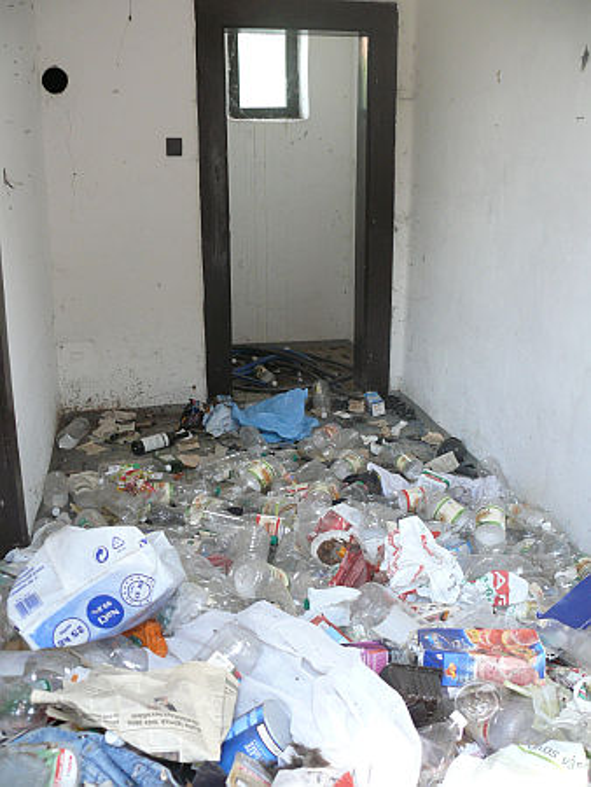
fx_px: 796
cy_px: 394
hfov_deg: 40.7
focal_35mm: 35
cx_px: 296
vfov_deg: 52.6
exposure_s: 1/100
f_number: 2.8
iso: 200
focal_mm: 7.4
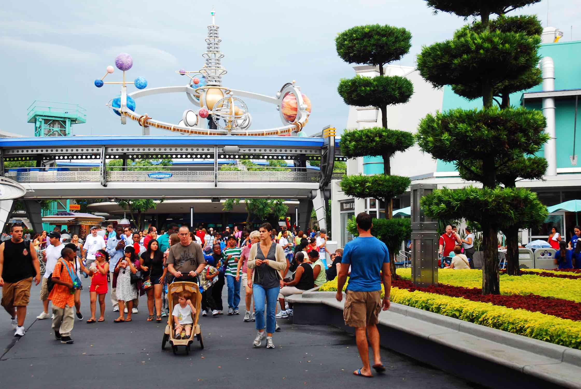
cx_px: 290
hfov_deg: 47.9
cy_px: 194
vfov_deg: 33.1
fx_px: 654
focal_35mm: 40
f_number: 5
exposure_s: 1/50
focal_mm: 27
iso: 250
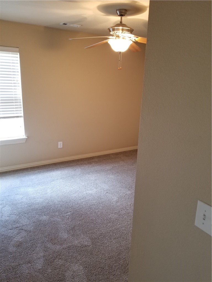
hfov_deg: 53.1
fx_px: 212
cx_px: 106
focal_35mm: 26
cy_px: 141
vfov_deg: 67.3
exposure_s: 1/30
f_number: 1.7
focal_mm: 4.25
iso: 200
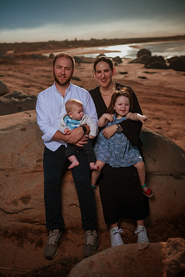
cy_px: 138
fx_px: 270
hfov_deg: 37.9
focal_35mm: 35
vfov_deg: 54.4
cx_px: 92
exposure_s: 1/8000
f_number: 2
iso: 50
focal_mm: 35
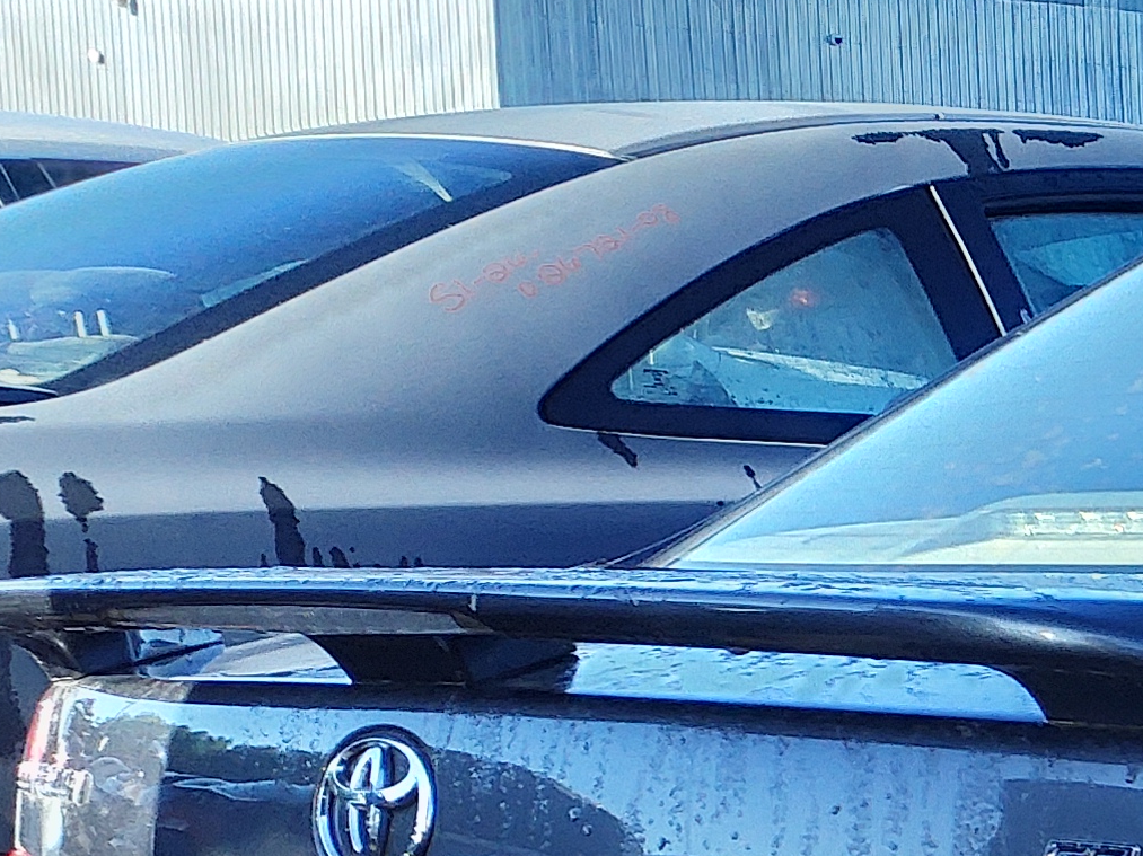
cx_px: 2080
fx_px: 3499
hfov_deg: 15.7
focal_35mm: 106
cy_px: 1172
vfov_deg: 13.4
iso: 40
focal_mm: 3.58
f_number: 1.9
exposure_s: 1/135
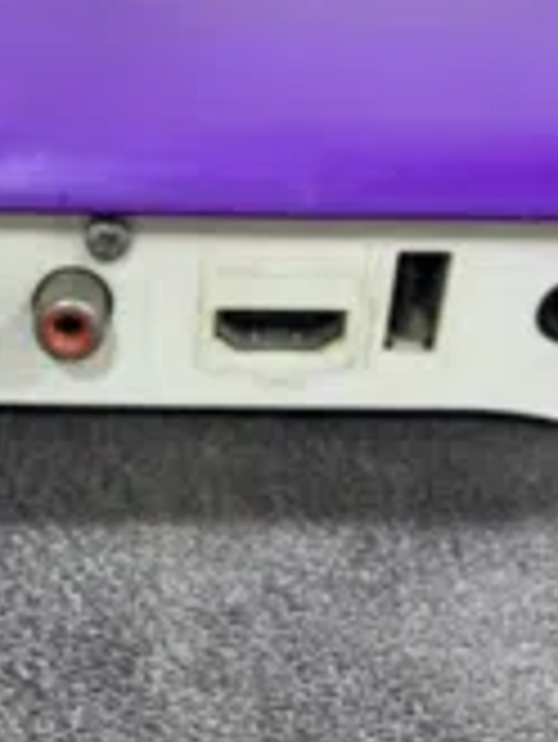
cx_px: 117
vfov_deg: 29.8
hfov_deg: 23.0
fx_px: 1352
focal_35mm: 63
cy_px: 621
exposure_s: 1/60
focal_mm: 4.25
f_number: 1.8
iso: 125
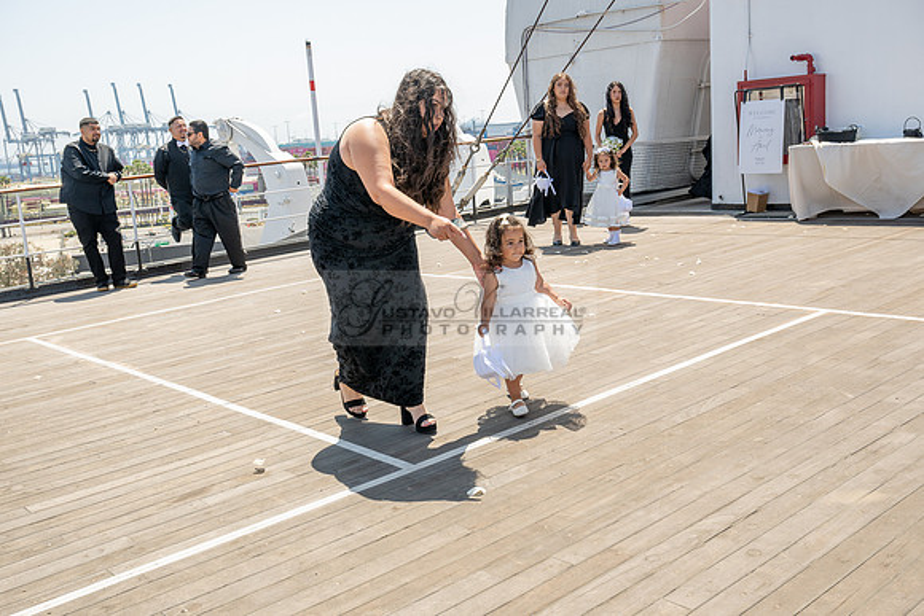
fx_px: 924
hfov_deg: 53.1
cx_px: 462
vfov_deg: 36.9
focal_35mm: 36
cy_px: 308
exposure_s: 1/200
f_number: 9
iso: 200
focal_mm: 36
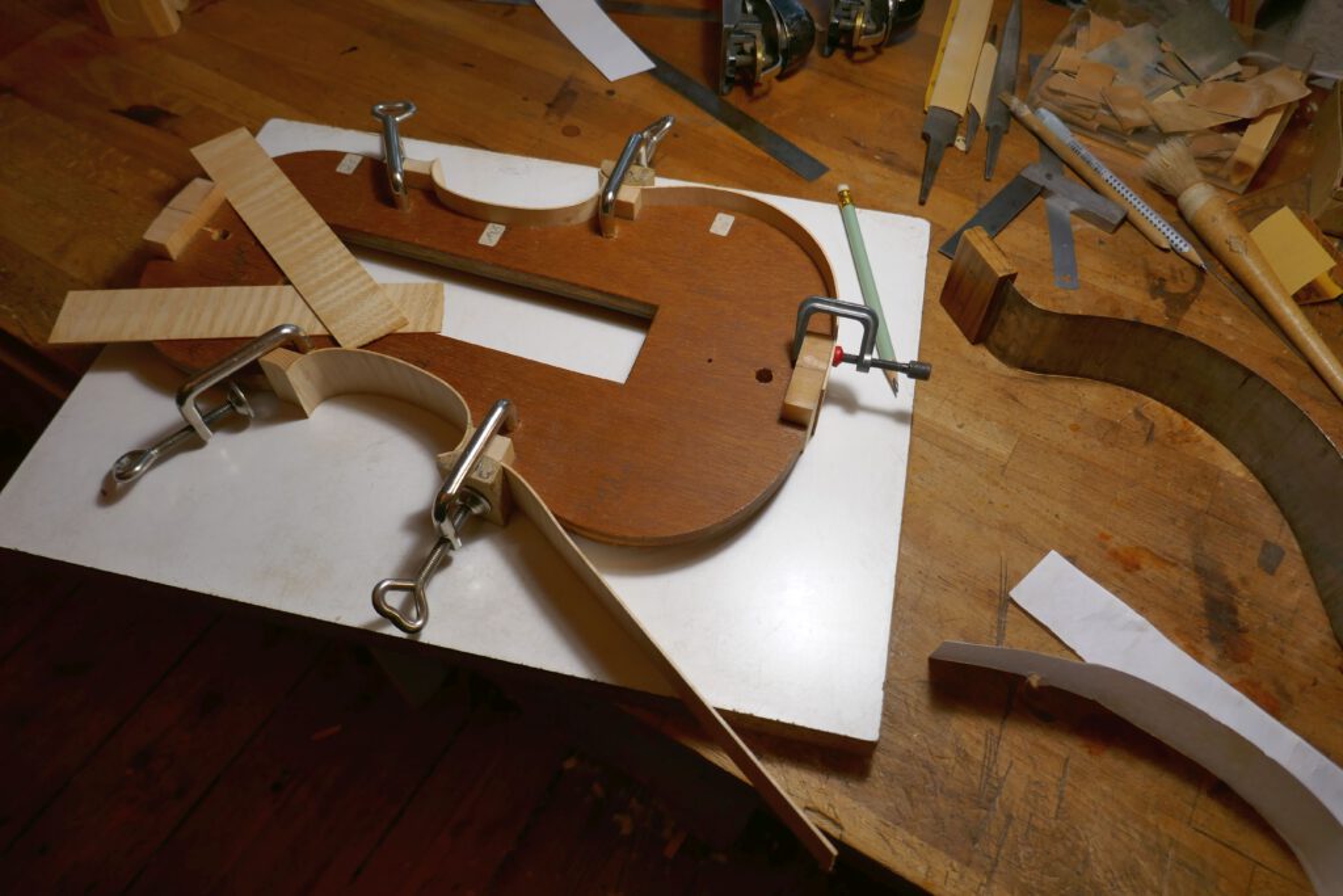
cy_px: 448
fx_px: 933
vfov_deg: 51.3
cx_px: 672
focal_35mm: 25
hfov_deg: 71.5
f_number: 2.8
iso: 125
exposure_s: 1/160
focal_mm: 9.1
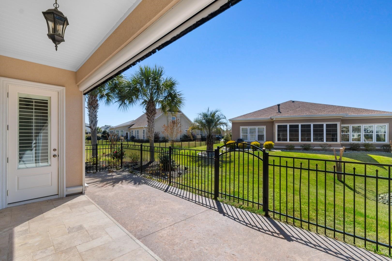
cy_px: 130
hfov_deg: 100.4
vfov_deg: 77.3
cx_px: 196
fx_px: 163
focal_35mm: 15
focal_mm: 10
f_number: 9
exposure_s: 1/320
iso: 100
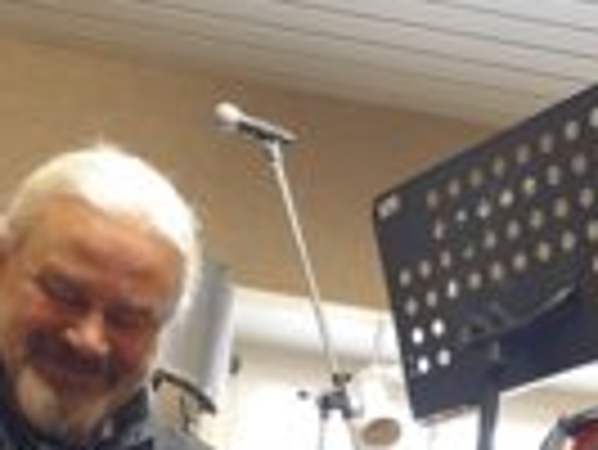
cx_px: 355
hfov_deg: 25.0
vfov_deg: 17.3
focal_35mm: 78
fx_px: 1349
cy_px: 648
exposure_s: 1/33
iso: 320
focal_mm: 4.3
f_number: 2.4
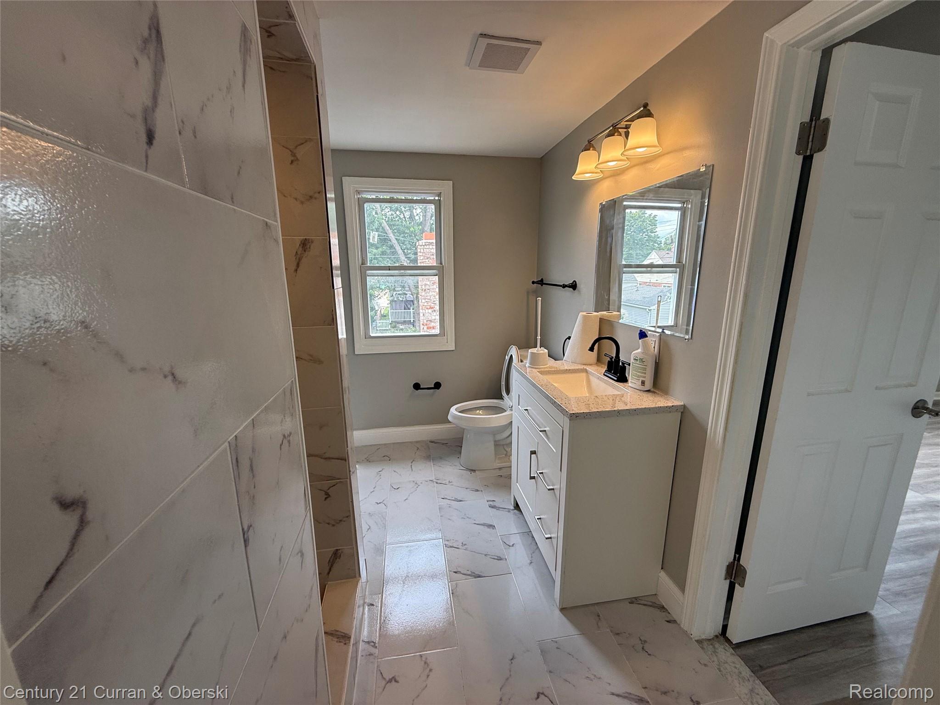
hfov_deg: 102.1
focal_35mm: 14
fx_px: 380
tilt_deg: -13.0
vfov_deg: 85.7
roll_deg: -0.7
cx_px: 470
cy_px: 352
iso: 64
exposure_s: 1/146
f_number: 2.2
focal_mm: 2.22
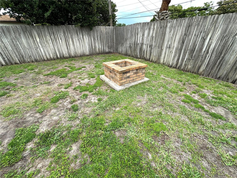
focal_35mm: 14
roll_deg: +1.7
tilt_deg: -27.4
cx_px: 118
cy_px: 89
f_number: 2.2
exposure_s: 1/622
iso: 40
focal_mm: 2.22
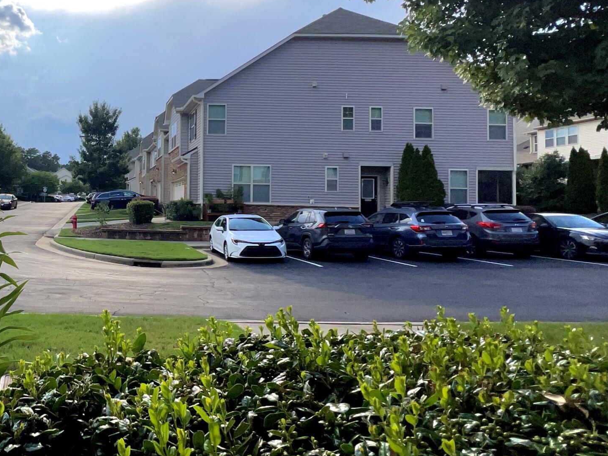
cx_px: 84
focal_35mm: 27
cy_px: 186
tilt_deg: +3.8
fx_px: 474
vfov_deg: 51.1
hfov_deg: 57.9
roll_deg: -1.4
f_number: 1.8
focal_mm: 1.57
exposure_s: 1/1508
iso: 32
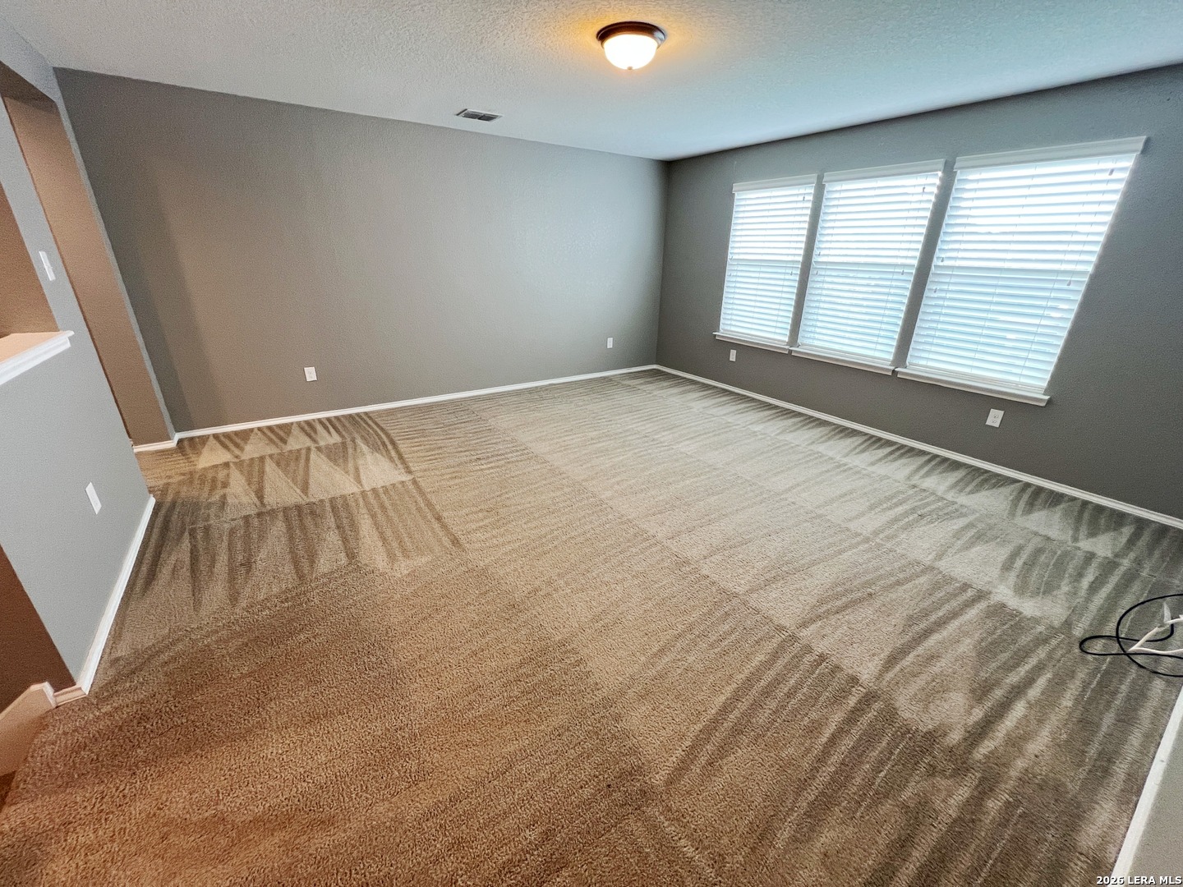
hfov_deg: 106.2
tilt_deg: -23.1
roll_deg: -1.7
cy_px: 444
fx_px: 444
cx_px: 592
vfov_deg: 89.9
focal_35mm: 13
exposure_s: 1/60
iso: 250
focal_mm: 1.57
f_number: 1.8
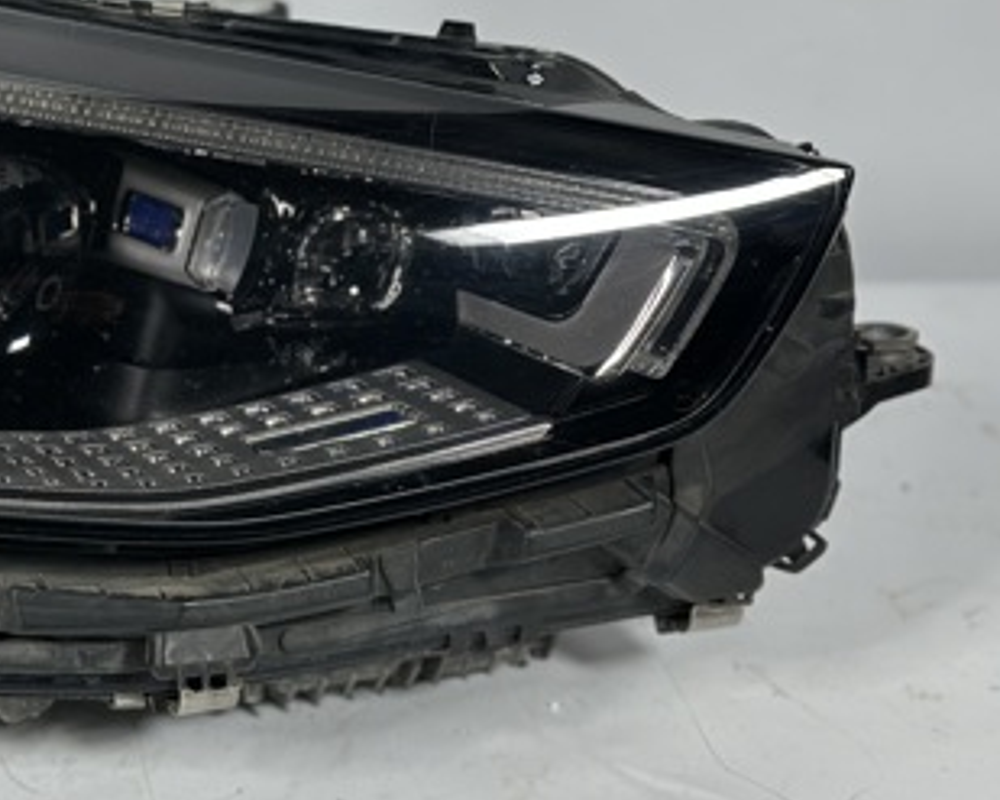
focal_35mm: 97
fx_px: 2870
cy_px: 390
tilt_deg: -27.6
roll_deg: +0.0
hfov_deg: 19.3
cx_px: 26
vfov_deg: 15.9
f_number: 1.78
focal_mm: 6.86
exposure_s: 1/100
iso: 100
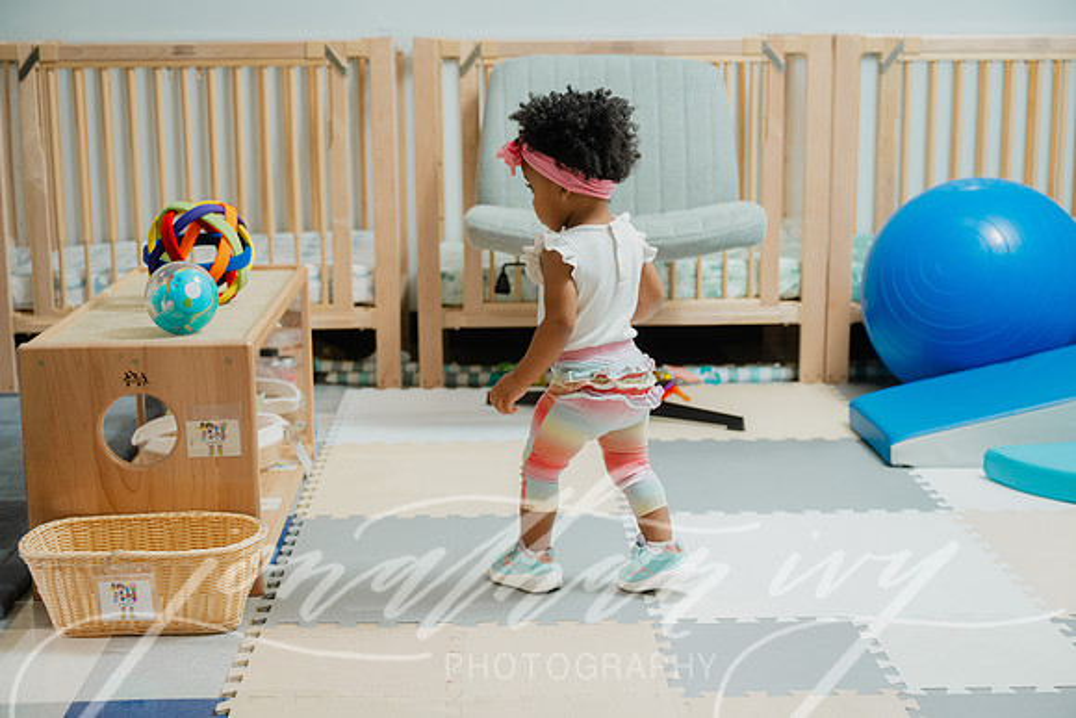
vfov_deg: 23.8
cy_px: 359
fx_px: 1704
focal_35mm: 57
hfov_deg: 35.0
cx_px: 538
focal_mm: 57
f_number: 3.5
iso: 640
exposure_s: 1/200
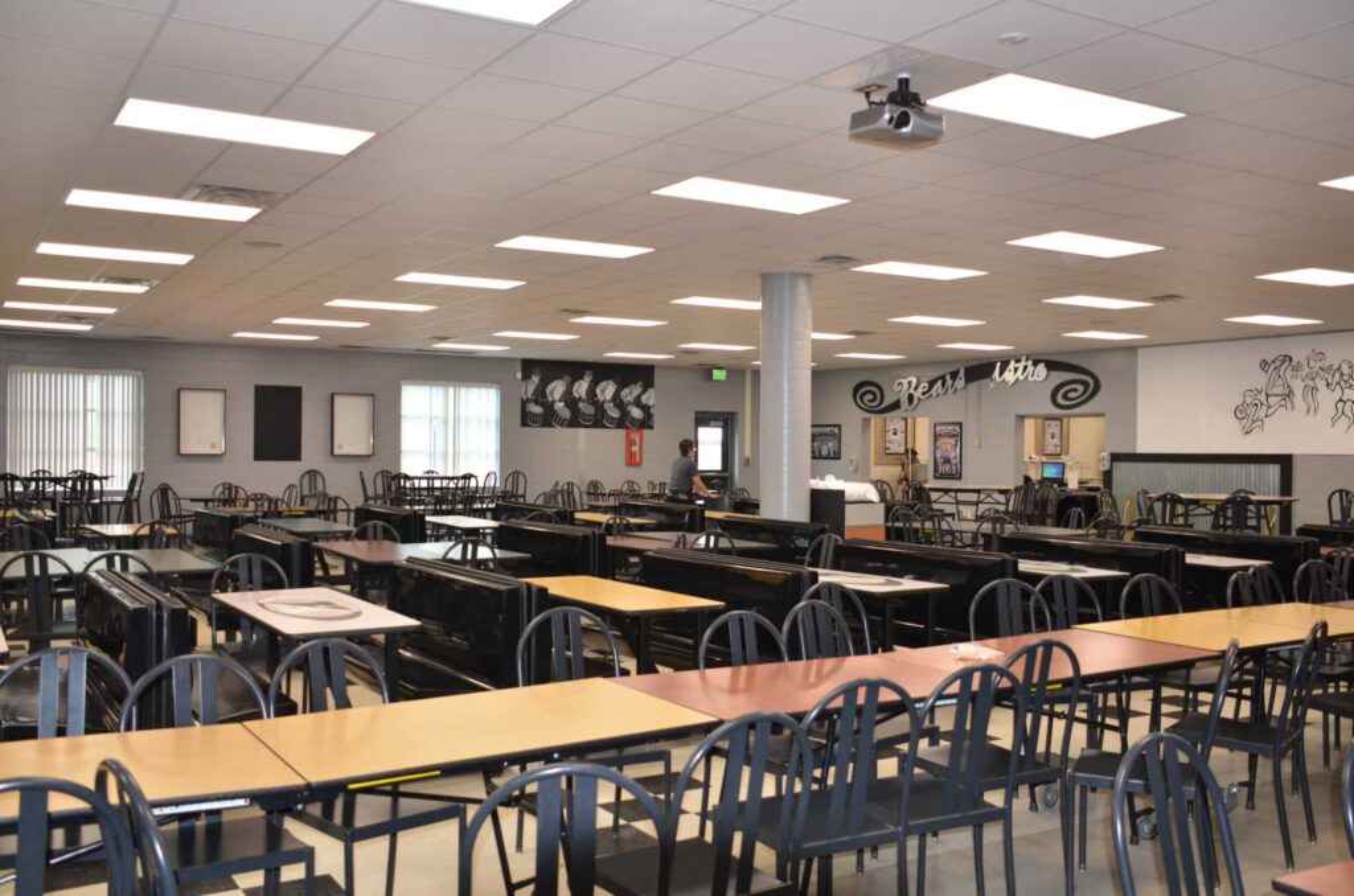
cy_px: 448
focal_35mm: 33
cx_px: 677
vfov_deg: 39.8
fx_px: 1238
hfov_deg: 57.3
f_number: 3.8
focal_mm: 22
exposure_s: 1/80
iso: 400
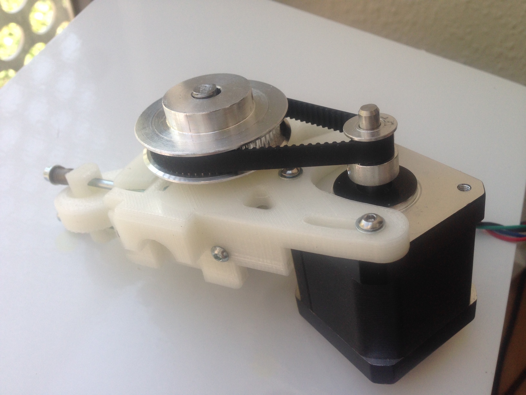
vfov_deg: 42.9
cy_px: 198
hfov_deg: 55.4
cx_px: 263
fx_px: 501
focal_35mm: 33
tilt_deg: -54.5
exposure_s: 1/120
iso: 50
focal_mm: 4.12
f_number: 2.4
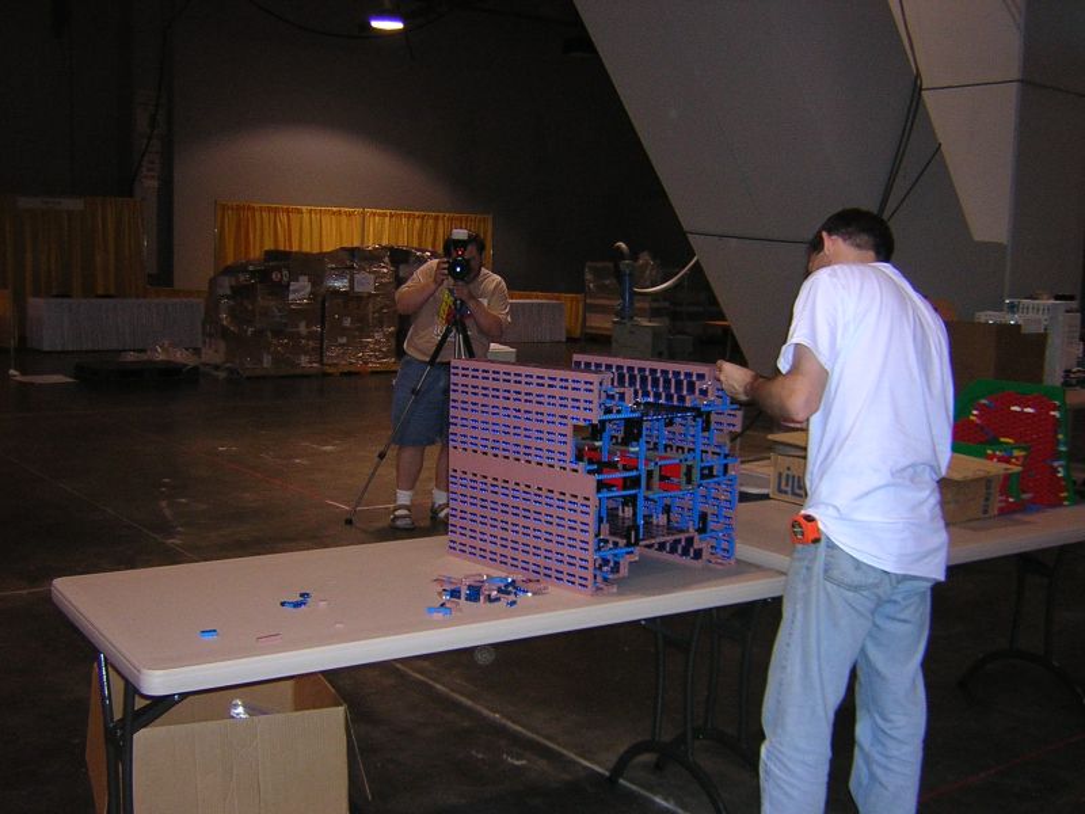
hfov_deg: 51.4
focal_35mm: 36
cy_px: 407
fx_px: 1128
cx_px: 542
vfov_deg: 39.7
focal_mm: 4.7
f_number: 2.6
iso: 322
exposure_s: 1/60.1
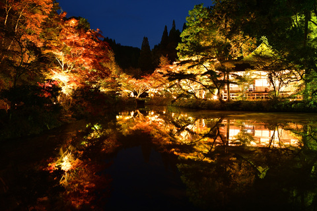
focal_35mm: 24
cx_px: 158
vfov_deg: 53.1
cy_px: 106
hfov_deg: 73.7
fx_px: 211
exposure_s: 15
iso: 100
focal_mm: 16
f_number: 10
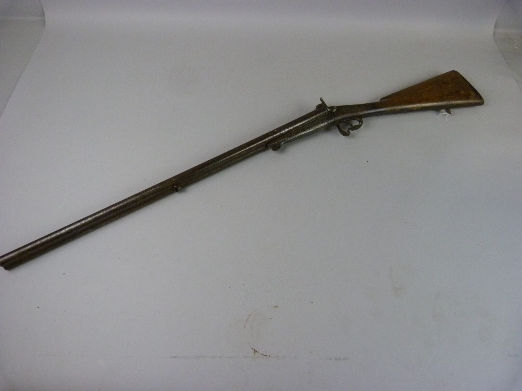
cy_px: 196
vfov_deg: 54.9
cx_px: 261
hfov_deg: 69.4
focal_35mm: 25
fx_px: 377
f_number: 2.8
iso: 400
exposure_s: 1/60
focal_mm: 4.5
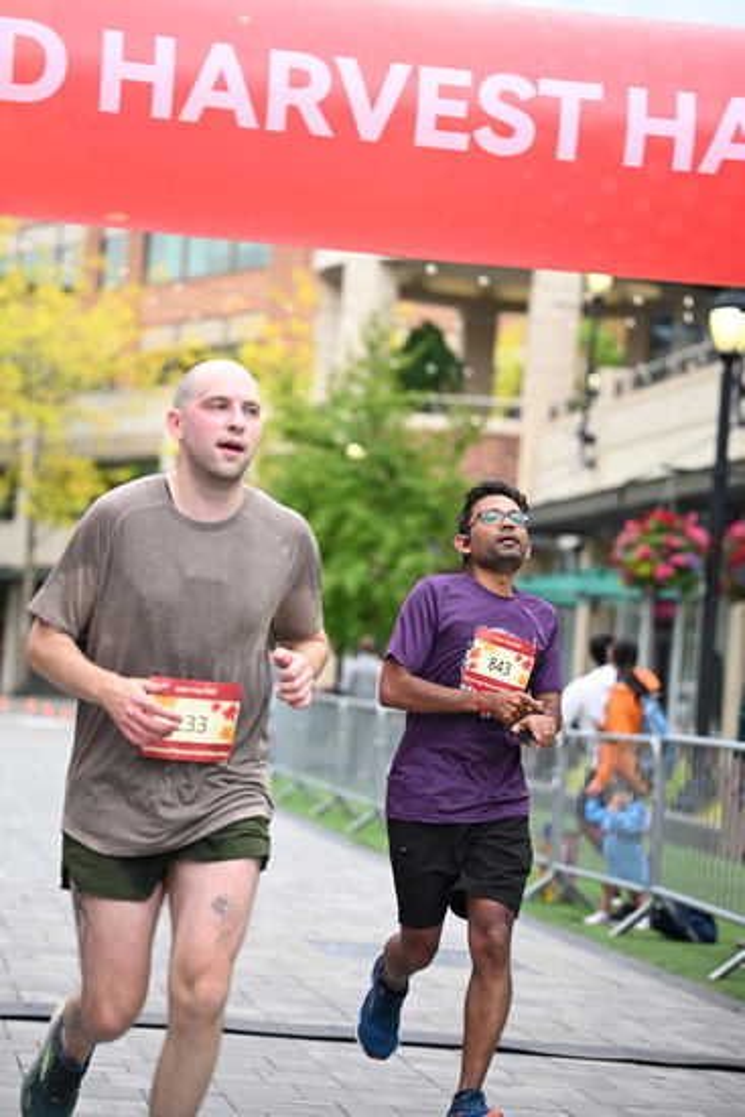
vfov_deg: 20.8
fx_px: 3040
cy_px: 558
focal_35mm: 98
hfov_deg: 14.0
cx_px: 372
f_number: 2.8
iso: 640
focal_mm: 98
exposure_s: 1/1600
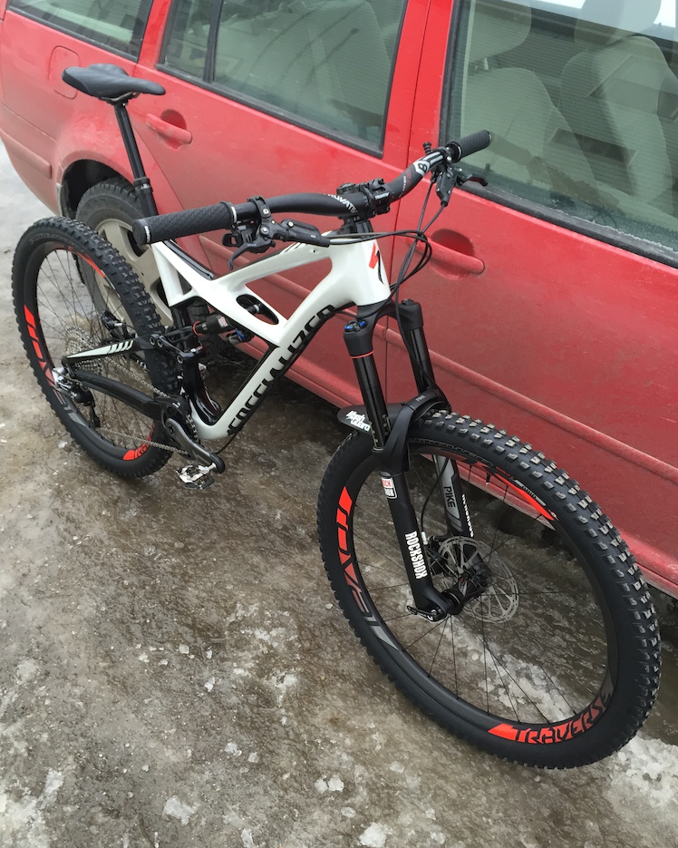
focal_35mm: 31
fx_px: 778
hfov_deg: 47.1
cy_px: 413
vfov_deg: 57.2
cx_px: 334
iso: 32
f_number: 2.2
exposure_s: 1/30
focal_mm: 4.15
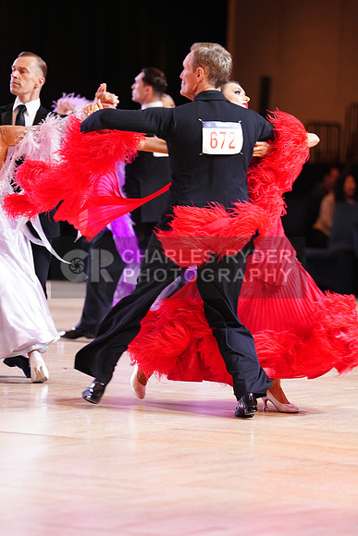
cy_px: 268
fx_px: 2847
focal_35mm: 191
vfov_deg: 10.8
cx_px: 179
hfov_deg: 7.2
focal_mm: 191
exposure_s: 1/250
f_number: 3.5
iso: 2000
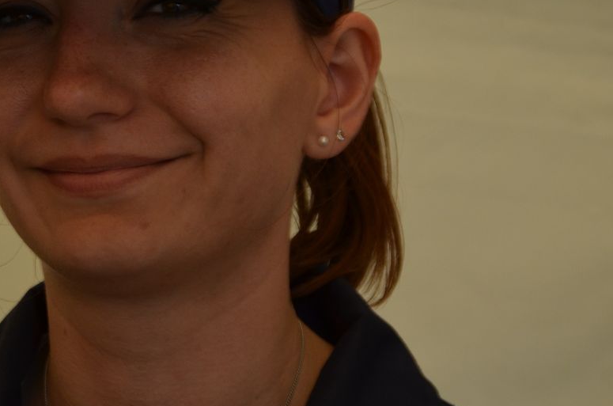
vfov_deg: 4.8
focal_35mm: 284
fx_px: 4825
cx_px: 45
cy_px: 41
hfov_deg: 7.2
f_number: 5.3
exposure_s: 1/500
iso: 400
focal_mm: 90
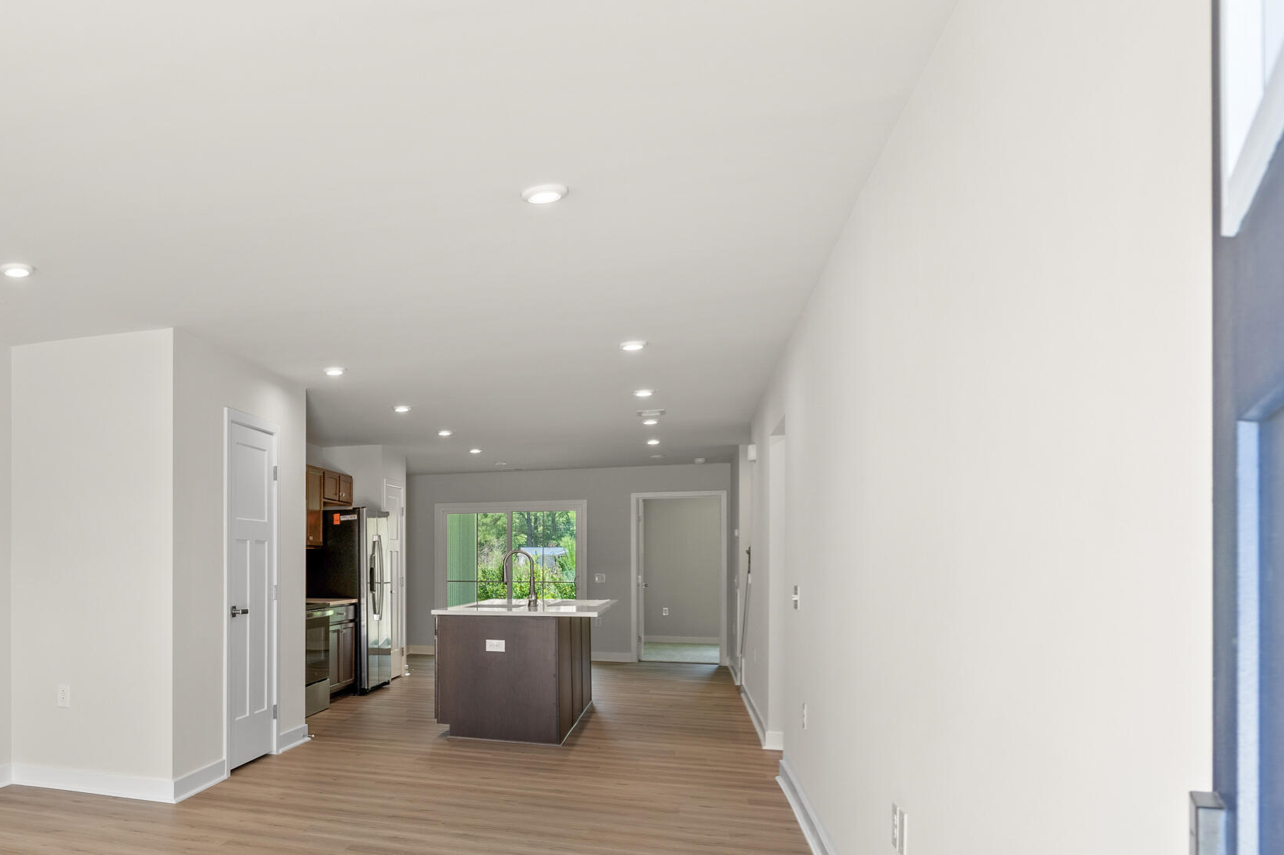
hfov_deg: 55.3
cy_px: 550
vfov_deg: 44.5
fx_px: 1034
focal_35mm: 29
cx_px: 130
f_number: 7.1
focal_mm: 16
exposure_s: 1/6
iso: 320
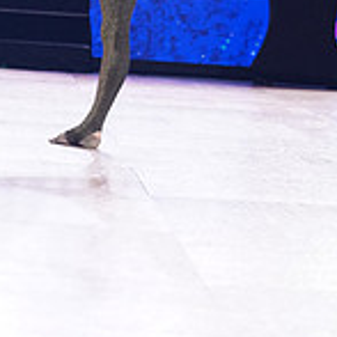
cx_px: -61
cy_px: -105
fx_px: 2588
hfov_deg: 7.4
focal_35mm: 235
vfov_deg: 7.4
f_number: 2.8
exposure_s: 1/400
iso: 2000
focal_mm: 70
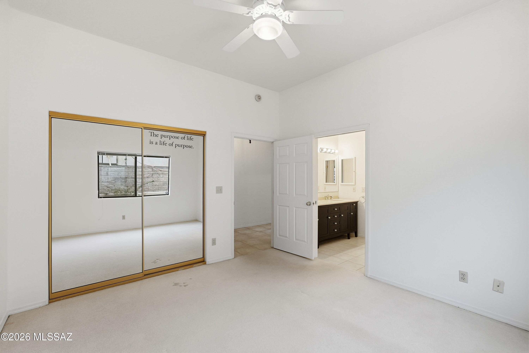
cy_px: 176
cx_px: 264
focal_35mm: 16
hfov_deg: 96.7
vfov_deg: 73.7
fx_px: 235
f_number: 9
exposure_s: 1/80
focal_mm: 16
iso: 100
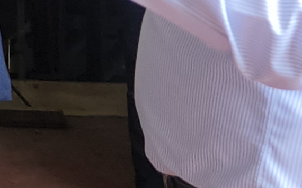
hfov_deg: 10.1
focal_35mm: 171
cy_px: -60
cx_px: -499
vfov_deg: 7.6
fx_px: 1407
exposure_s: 1/60
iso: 25
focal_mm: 5.4
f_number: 1.8
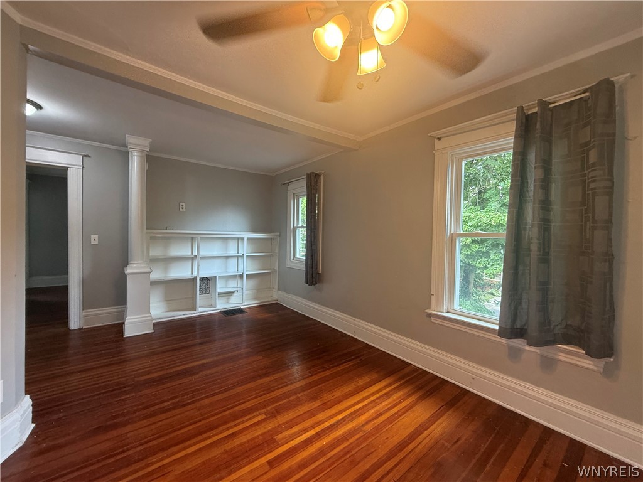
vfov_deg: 85.7
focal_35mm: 14
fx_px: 260
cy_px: 241
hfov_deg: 102.1
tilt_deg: -1.7
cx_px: 322
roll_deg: -2.0
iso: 200
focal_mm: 2.22
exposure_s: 1/60
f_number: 2.2
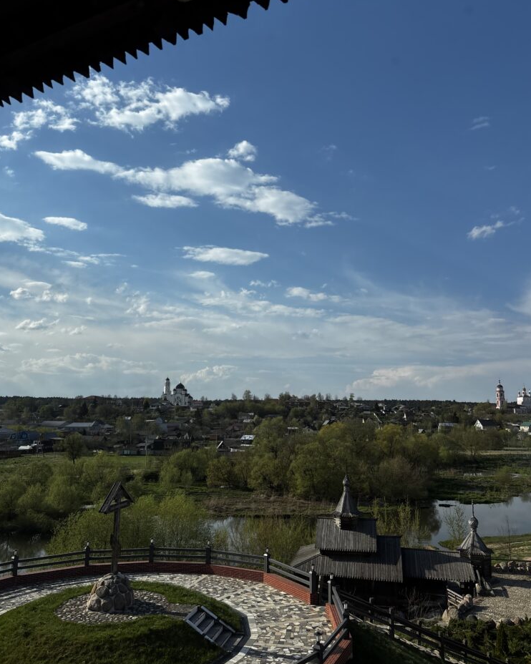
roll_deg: -0.2
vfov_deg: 62.2
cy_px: 314
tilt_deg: +8.9
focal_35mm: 28
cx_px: 271
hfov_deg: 51.5
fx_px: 550
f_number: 1.6
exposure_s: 1/5952
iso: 50
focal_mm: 5.96
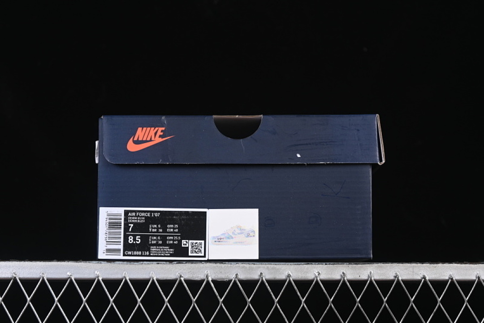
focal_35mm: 75
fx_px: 1008
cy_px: 162
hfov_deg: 27.0
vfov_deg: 18.2
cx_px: 242
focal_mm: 50
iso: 160
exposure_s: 1/60
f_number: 6.3
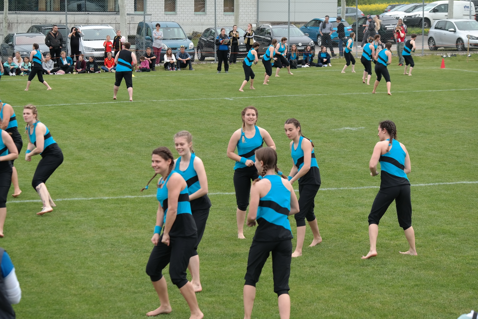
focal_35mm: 107
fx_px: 1420
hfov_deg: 19.1
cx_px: 239
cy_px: 160
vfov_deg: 12.8
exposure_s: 1/250
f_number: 5
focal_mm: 70
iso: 100
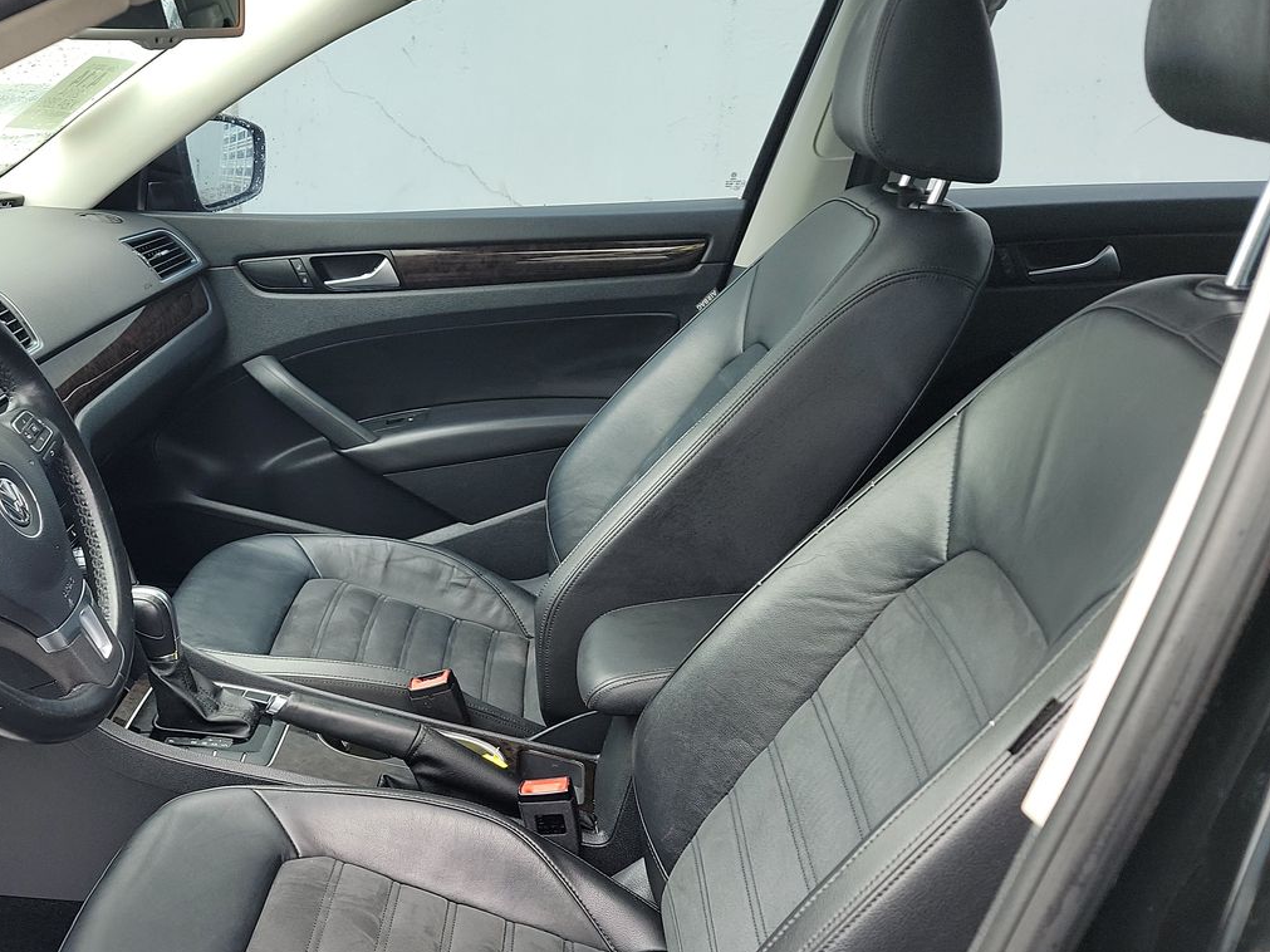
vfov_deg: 36.7
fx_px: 1394
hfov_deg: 46.6
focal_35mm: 38
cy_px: 728
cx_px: 273
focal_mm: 6.7
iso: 65
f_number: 1.8
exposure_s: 1/59
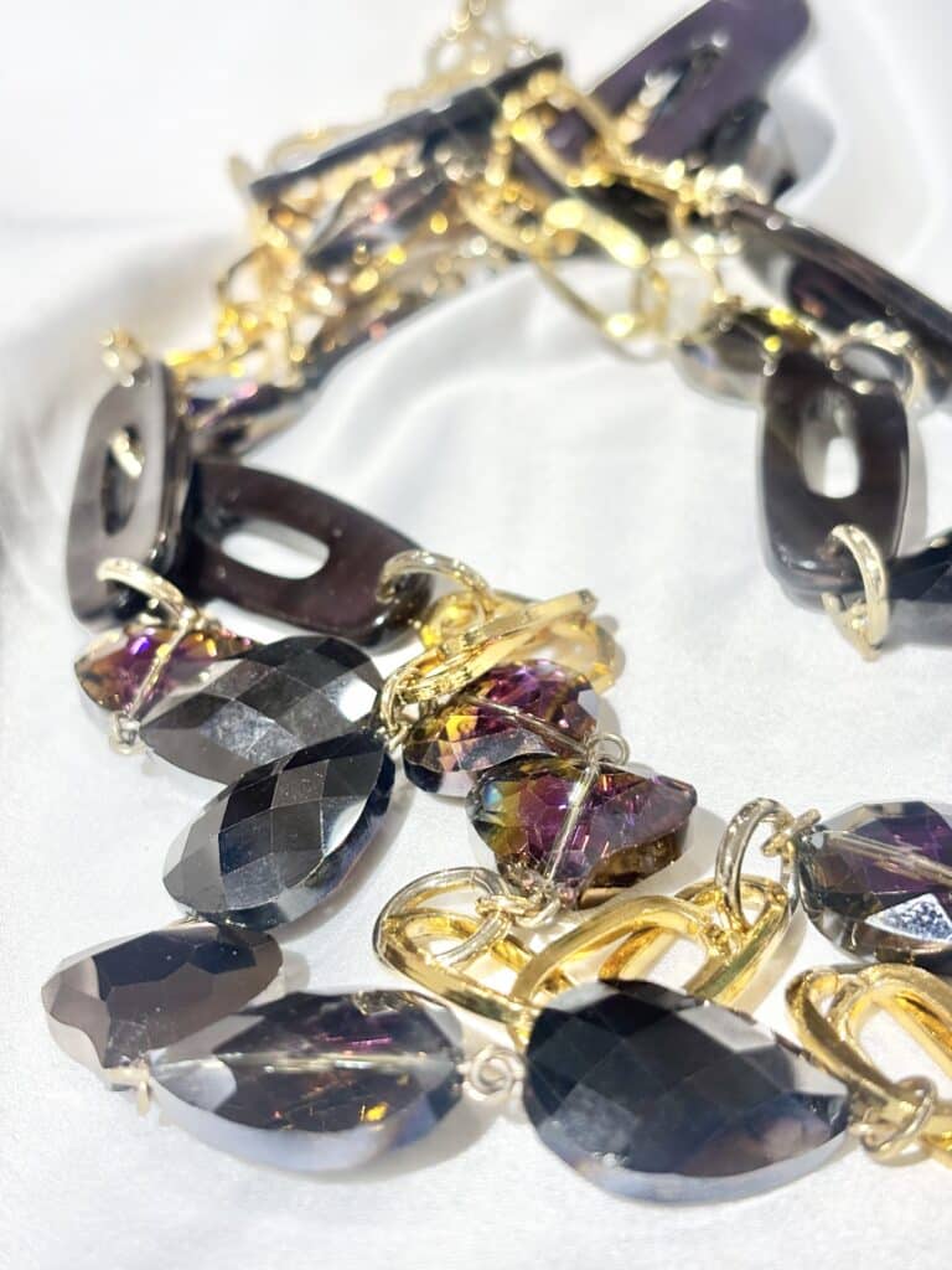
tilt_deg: -28.3
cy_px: 635
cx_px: 476
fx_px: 1907
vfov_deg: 36.8
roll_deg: +9.7
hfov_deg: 28.0
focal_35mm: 52
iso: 32
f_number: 1.6
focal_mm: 5.96
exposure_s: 1/118
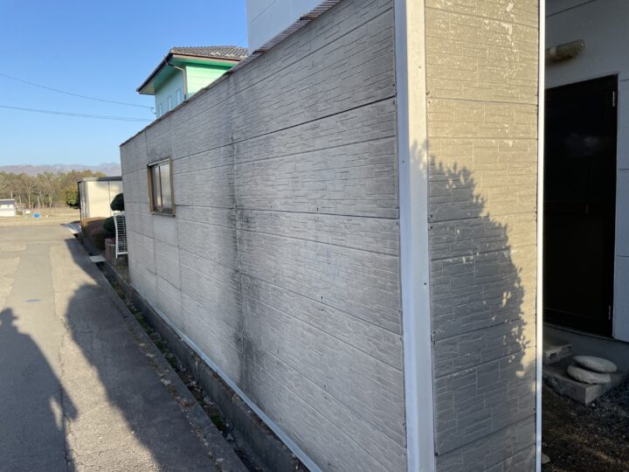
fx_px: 472
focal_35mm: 26
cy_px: 236
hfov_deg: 67.3
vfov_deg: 53.1
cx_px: 314
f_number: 1.6
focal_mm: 4.2
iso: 32
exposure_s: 1/895
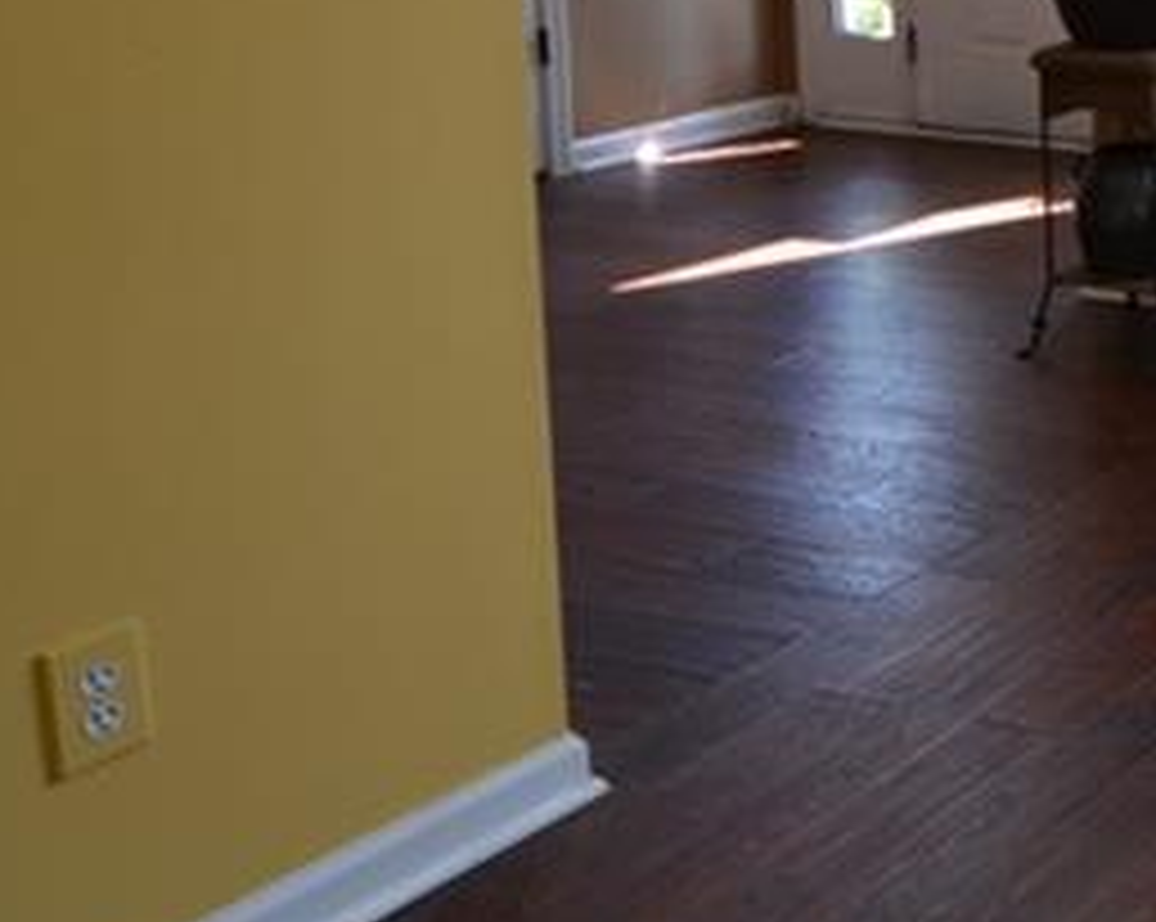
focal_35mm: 56
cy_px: -20
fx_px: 1914
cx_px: 1889
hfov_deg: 23.7
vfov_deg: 25.6
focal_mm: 10
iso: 400
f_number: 5.6
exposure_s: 1/125
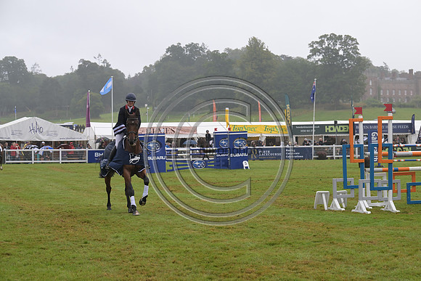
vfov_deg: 15.9
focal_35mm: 86
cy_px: 140
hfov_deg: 23.6
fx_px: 1006
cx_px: 210
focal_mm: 86
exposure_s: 1/800
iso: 640
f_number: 5.6
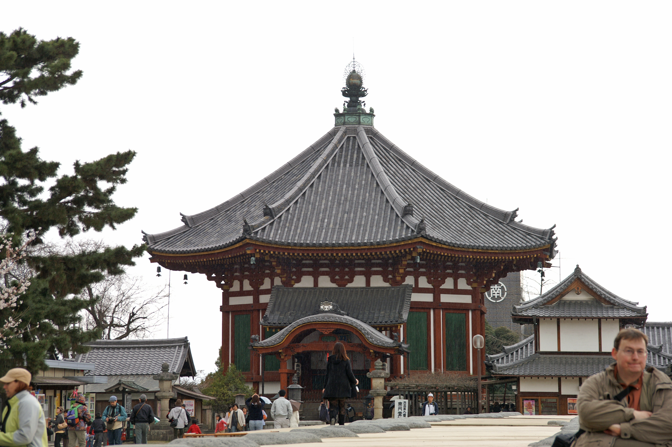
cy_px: 224
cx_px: 336
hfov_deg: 18.2
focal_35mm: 112
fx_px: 2098
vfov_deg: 12.2
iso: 100
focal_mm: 75
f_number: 6.3
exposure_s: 1/125
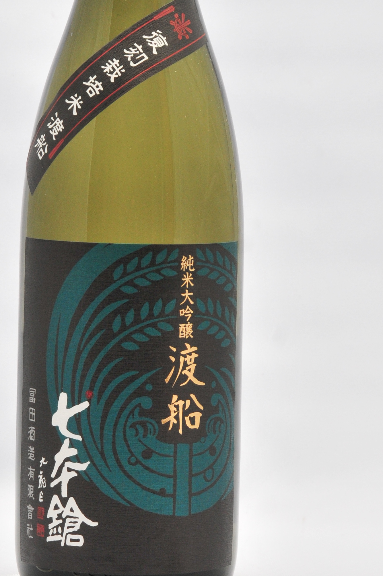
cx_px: 134
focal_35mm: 224
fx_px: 3584
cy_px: 167
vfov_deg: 9.2
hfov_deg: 6.1
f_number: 9
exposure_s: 1/60
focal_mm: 70
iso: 500
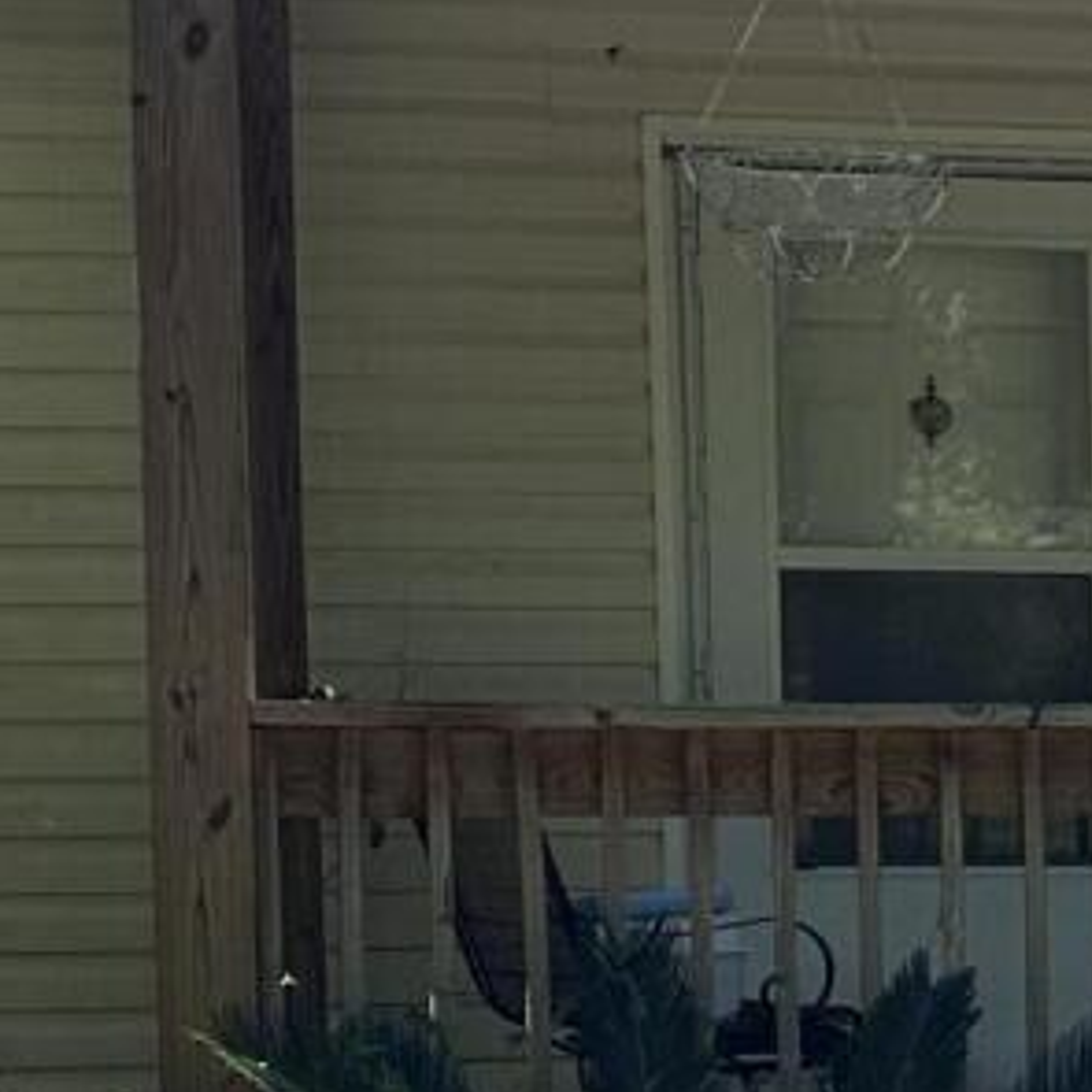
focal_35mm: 144
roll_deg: +1.1
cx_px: 2173
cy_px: 966
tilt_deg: -1.7
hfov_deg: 11.0
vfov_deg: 12.0
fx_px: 5139
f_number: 1.78
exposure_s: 1/1639
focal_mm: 6.86
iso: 80
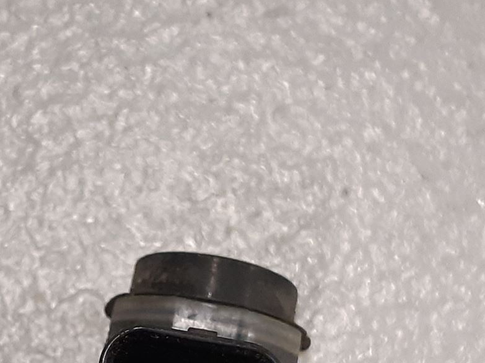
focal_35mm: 68
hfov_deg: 28.3
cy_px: 353
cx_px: 149
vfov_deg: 21.0
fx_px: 953
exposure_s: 1/50
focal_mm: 3.93
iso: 200
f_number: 1.7
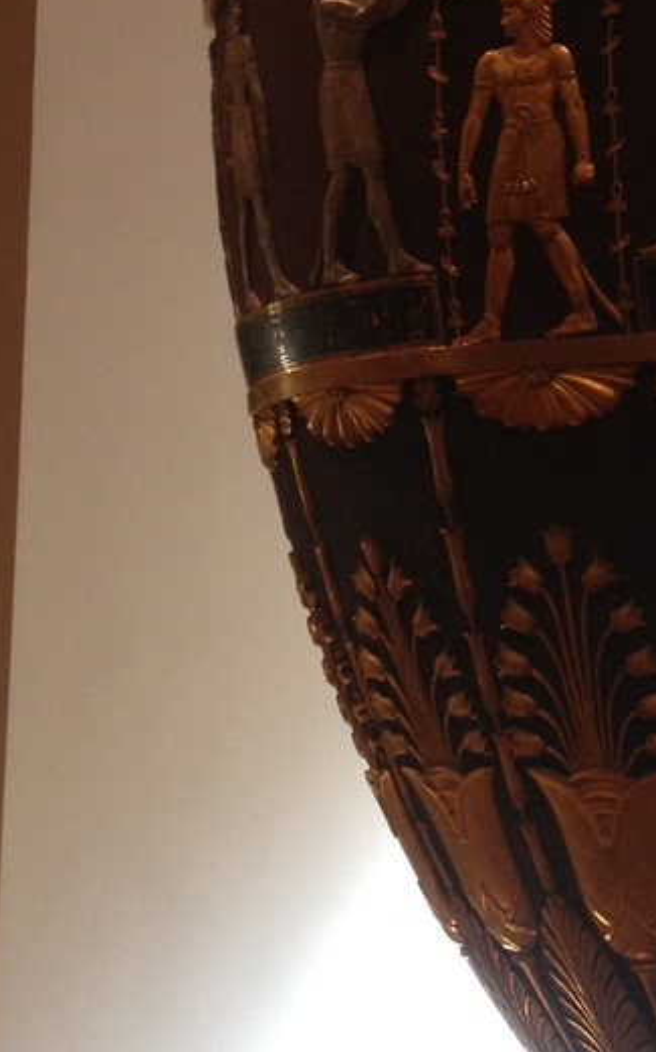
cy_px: 216
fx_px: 3265
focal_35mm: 114
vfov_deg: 18.1
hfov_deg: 11.3
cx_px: 775
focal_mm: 4.28
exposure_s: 1/20
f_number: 2.4
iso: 80
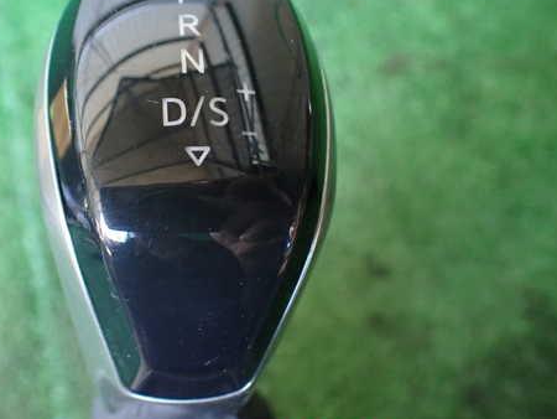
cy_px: 180
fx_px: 644
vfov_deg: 35.9
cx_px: 193
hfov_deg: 46.2
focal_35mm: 40
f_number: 2.3
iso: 800
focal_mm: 5.4
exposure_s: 1/60
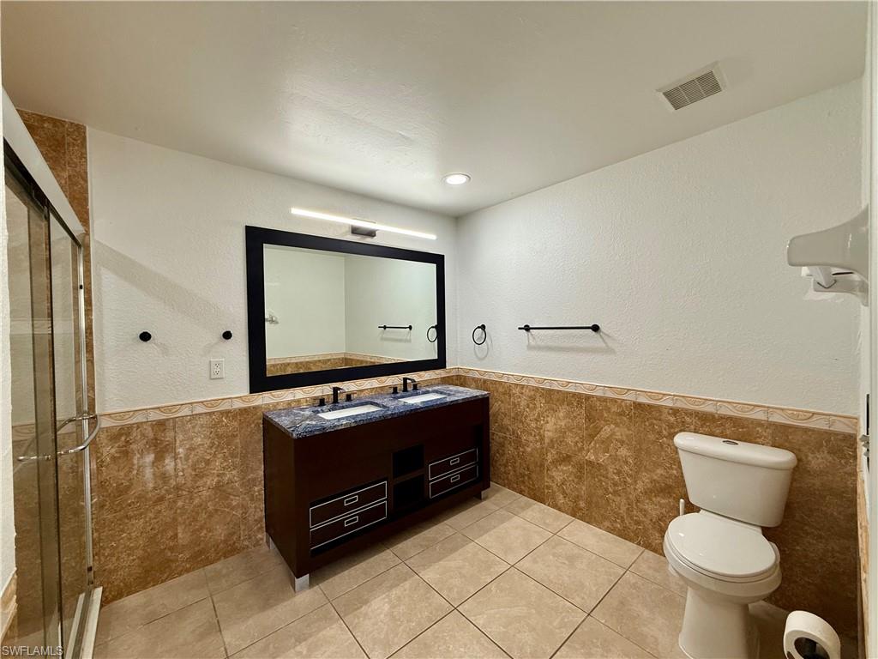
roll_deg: +0.6
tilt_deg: -0.4
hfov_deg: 102.1
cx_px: 439
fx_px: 355
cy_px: 330
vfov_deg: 85.7
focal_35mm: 14
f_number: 2.2
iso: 125
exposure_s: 1/99
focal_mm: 2.22
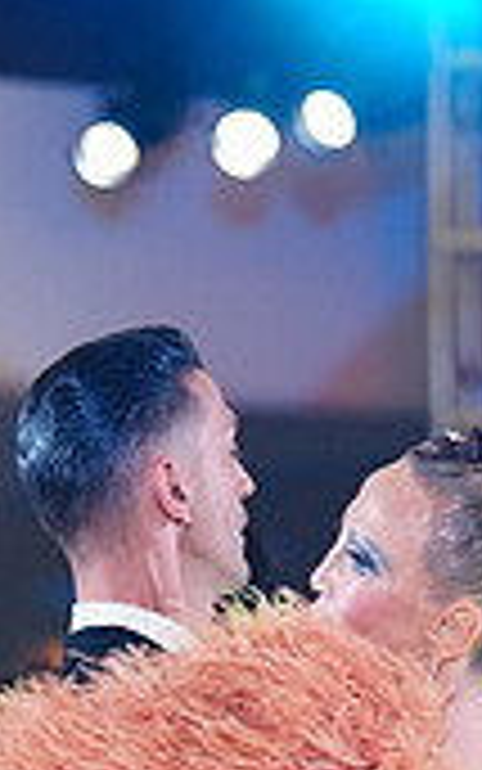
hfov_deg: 3.4
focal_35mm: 390
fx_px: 8190
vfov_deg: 5.3
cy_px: 1292
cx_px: 146
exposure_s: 1/320
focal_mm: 113
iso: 2500
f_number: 2.8
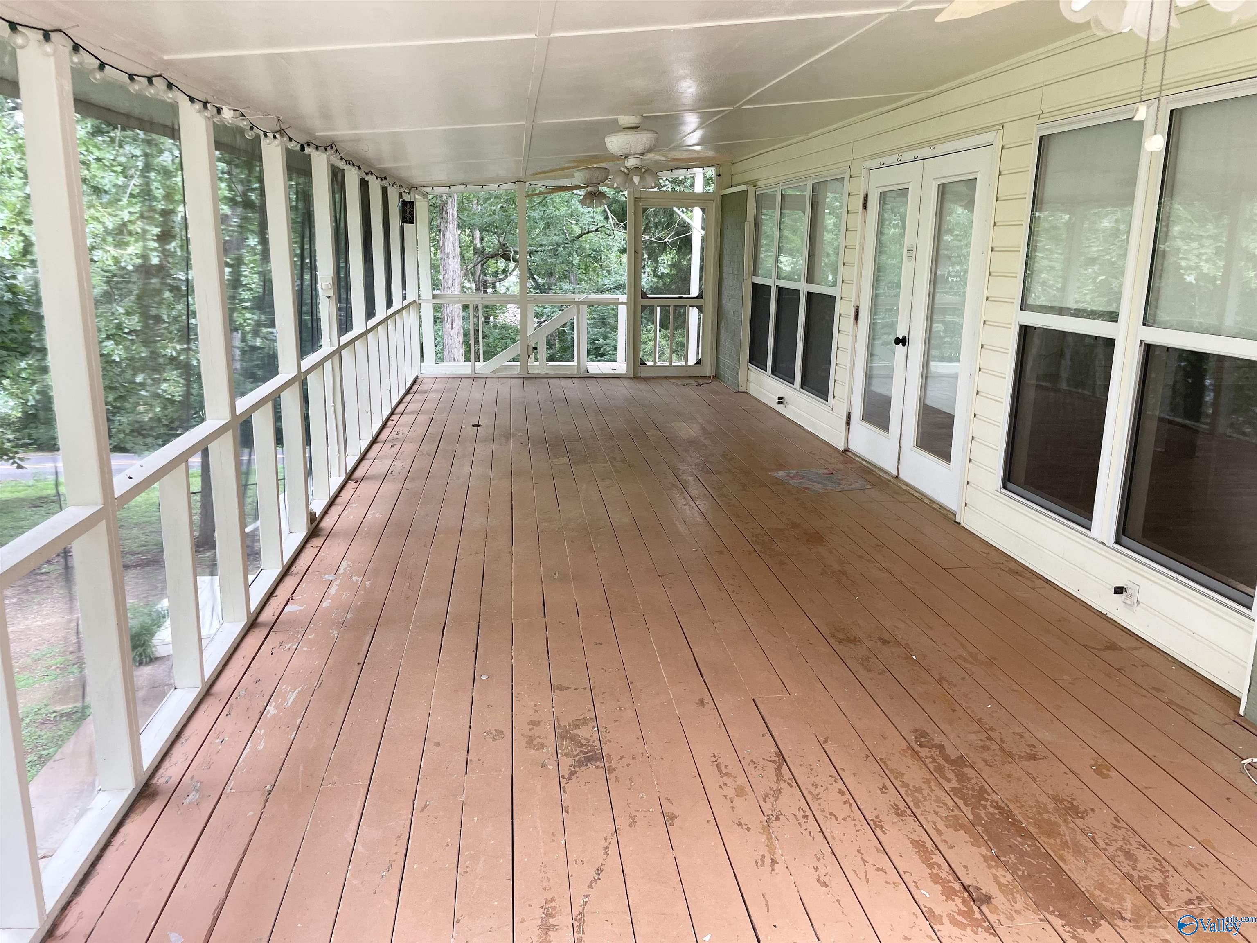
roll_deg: -0.9
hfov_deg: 67.3
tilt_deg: -12.1
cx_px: 628
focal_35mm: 26
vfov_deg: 53.1
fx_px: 944
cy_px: 472
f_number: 1.6
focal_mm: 4.2
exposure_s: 1/121
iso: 100
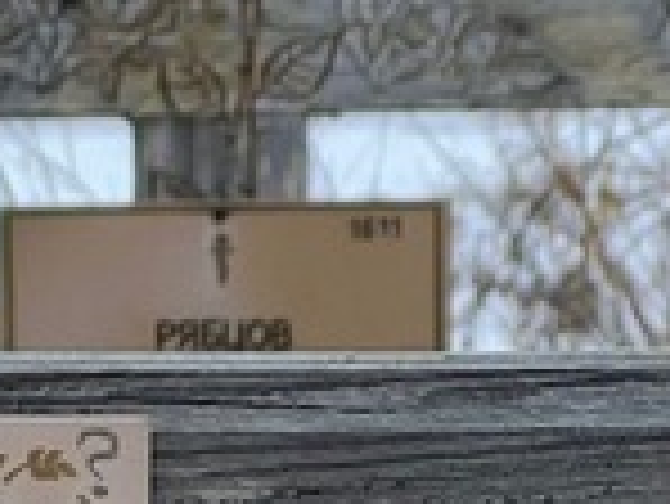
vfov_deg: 3.6
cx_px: -612
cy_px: 1098
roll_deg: +1.4
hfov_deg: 4.7
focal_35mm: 414
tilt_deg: -10.8
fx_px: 8020
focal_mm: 9
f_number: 2.8
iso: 40
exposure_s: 1/99
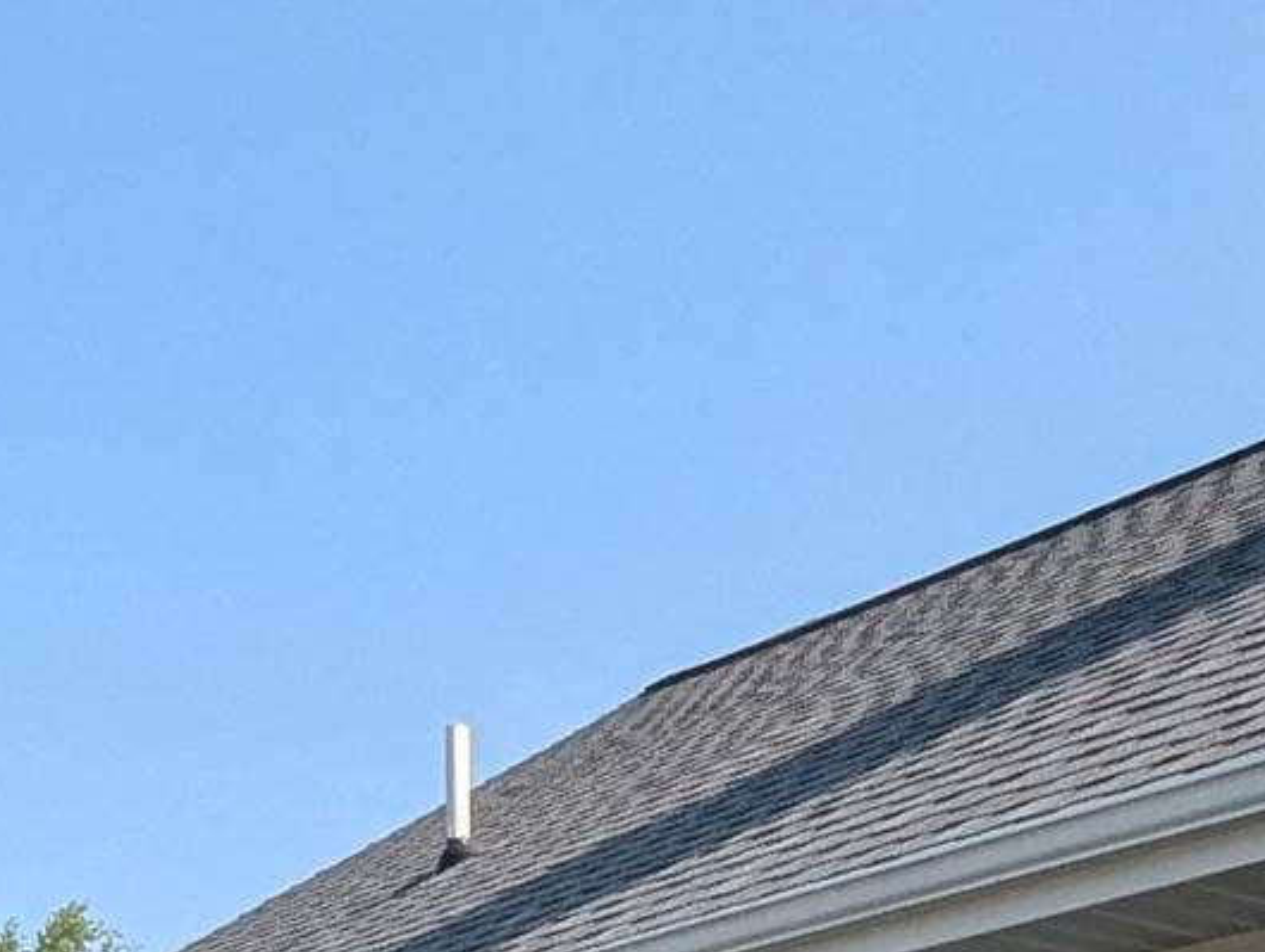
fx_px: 2745
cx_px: 1215
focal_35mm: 75
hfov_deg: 24.9
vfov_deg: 16.7
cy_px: 1658
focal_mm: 1.95
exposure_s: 1/1034
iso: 45
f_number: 2.2
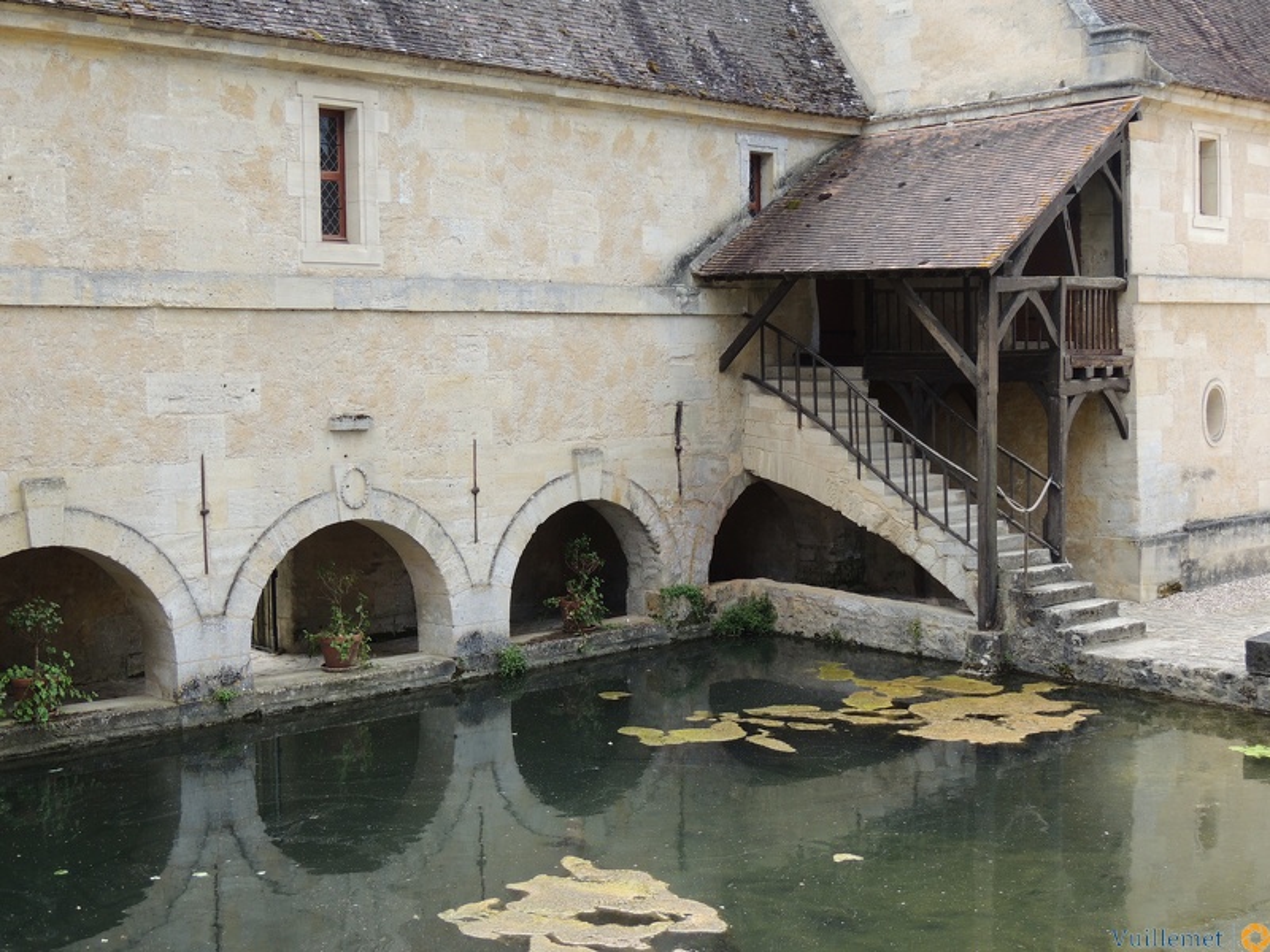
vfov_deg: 30.9
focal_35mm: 47
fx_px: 1724
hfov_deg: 40.4
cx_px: 635
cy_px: 476
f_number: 3.5
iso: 100
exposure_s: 1/250
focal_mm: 8.3
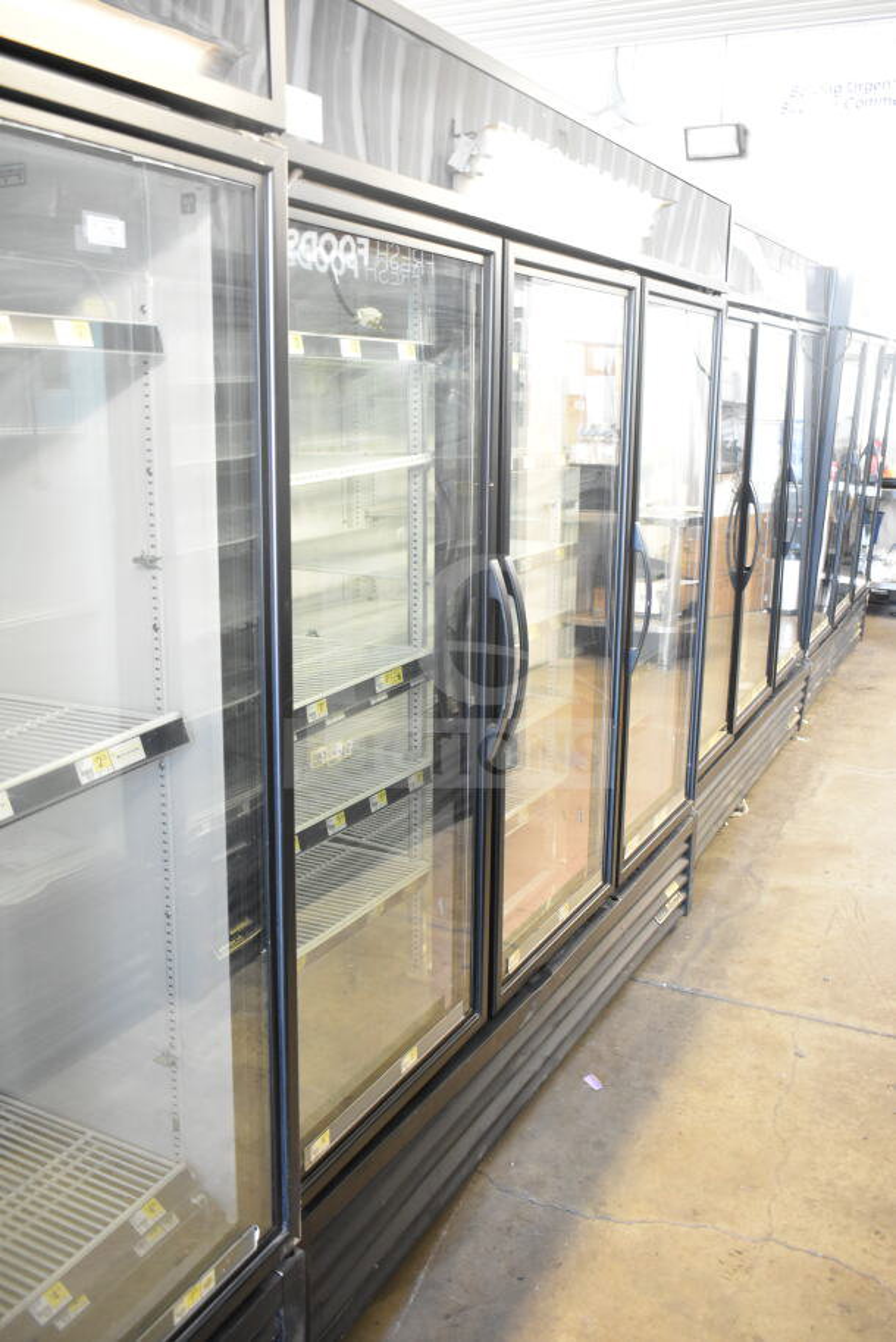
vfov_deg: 61.9
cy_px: 671
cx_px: 448
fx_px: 1119
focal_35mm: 30
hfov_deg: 43.6
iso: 2500
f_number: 3.8
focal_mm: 20
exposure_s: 1/30
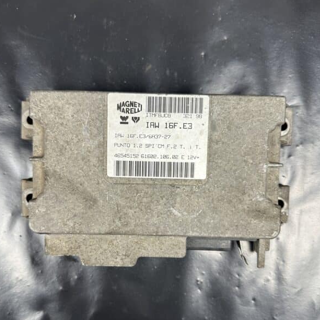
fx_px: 303
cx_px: 158
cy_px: 183
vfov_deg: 55.4
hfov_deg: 55.6
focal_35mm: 29
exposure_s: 1/100
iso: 160
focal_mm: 6.86
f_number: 1.78
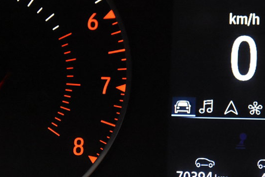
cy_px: 106
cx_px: 235
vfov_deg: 6.8
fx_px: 1480
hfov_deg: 10.2
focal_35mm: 201
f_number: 4
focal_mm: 70
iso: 8000
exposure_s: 1/125
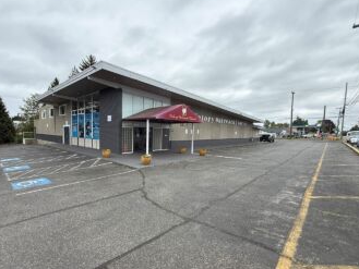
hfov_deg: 90.5
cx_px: 156
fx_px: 176
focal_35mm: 17
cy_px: 147
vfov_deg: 74.6
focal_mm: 2.22
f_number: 2.2
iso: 64
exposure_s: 1/914
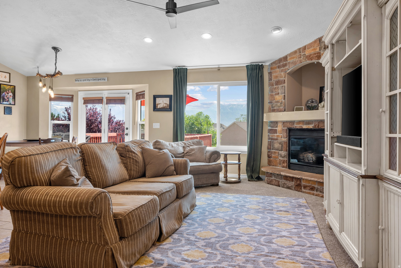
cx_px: 200
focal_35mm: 24
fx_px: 267
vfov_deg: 53.2
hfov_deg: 73.7
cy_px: 134
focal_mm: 24
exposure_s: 1/5
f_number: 8
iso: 500
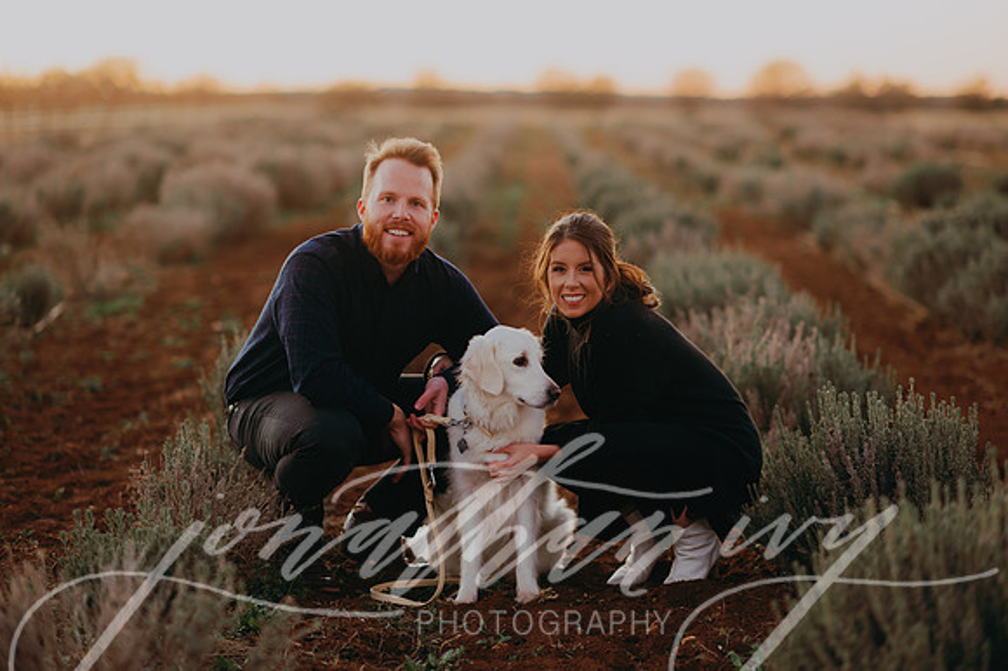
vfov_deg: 16.1
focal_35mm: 85
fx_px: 2379
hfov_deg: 23.9
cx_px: 504
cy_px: 336
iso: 640
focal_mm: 85
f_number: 2
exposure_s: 1/250
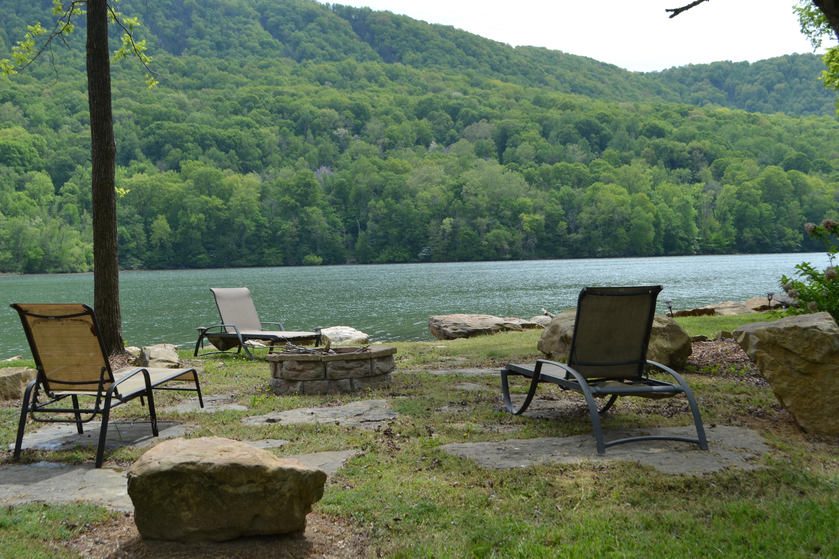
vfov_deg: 34.2
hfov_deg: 49.6
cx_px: 420
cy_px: 280
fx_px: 909
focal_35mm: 39
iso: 100
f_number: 7.1
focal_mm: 26
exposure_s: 1/200
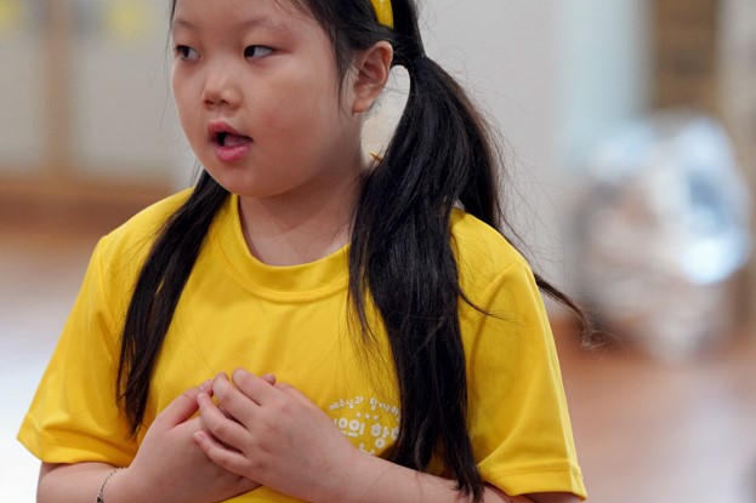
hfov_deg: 7.1
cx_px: 313
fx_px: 6067
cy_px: 248
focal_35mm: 289
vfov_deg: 4.8
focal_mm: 200
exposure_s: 1/250
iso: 2000
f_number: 4
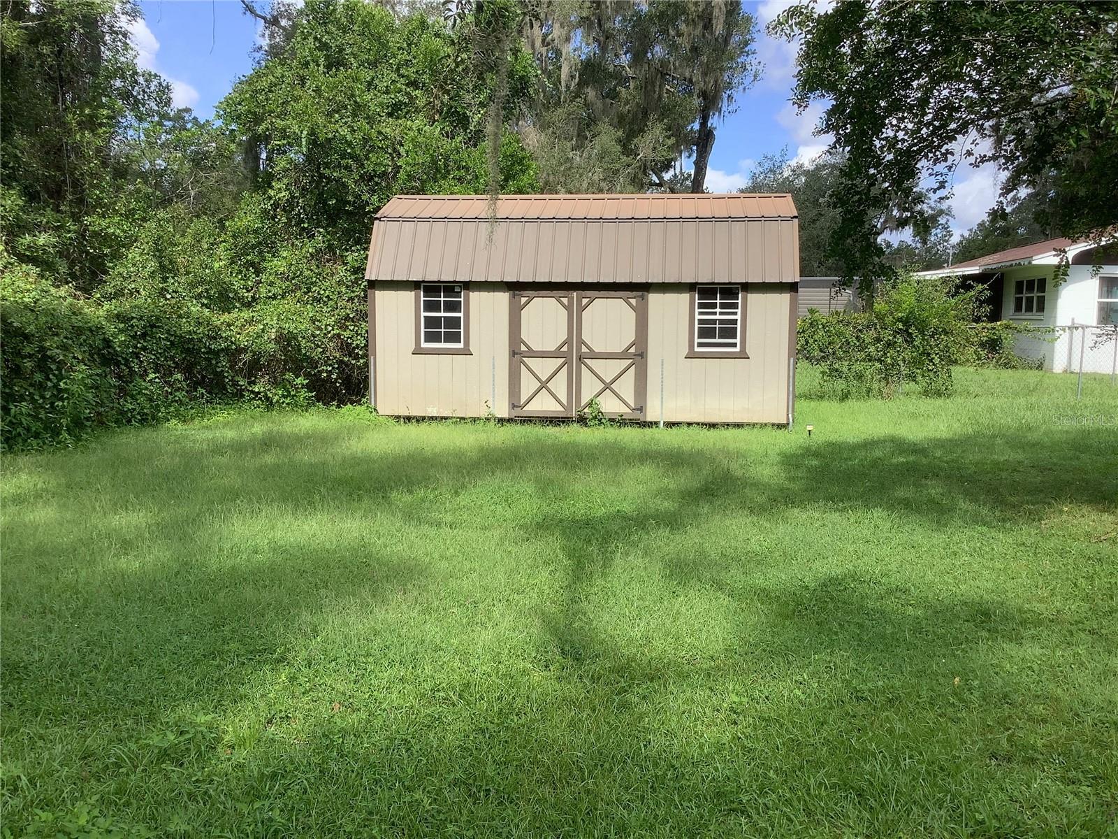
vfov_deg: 45.4
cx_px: 559
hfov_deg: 58.4
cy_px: 420
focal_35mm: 31
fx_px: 1001
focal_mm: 3.3
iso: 25
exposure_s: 1/460
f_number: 2.4
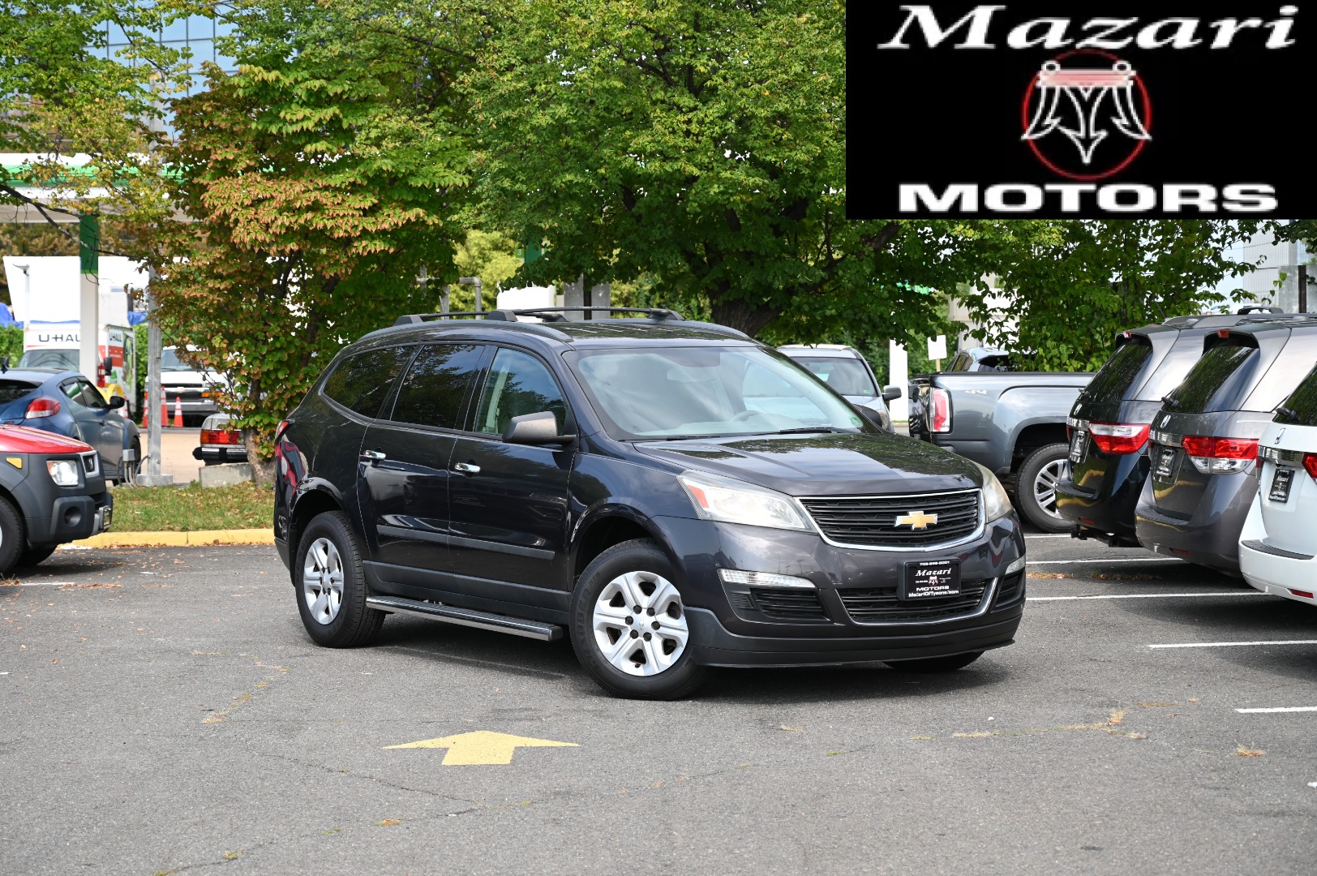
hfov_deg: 28.9
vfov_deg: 19.4
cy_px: 438
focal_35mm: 70
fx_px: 2559
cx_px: 658
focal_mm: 70
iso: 125
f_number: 5.6
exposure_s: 1/250
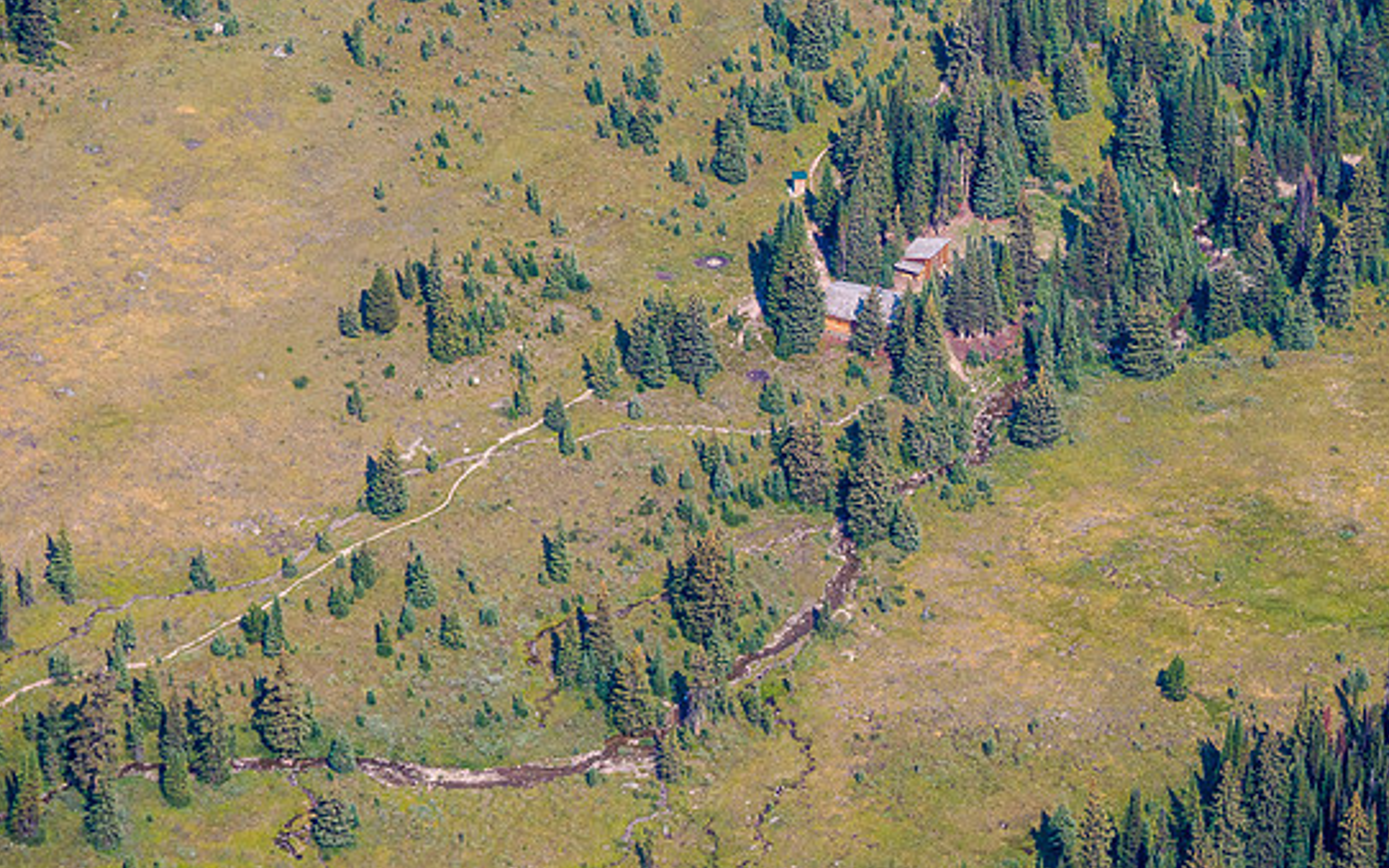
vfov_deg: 3.9
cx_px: 738
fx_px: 12873
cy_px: 367
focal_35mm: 340
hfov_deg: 6.2
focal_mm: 150
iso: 500
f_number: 8
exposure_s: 1/320
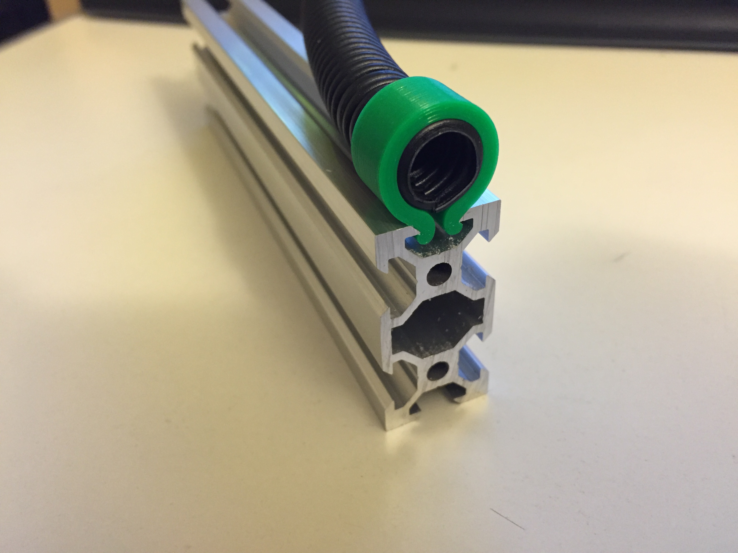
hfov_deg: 61.7
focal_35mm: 29
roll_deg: +3.1
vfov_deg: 48.2
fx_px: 618
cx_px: 369
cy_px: 276
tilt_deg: -35.5
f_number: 2.2
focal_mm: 4.15
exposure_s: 1/15
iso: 250
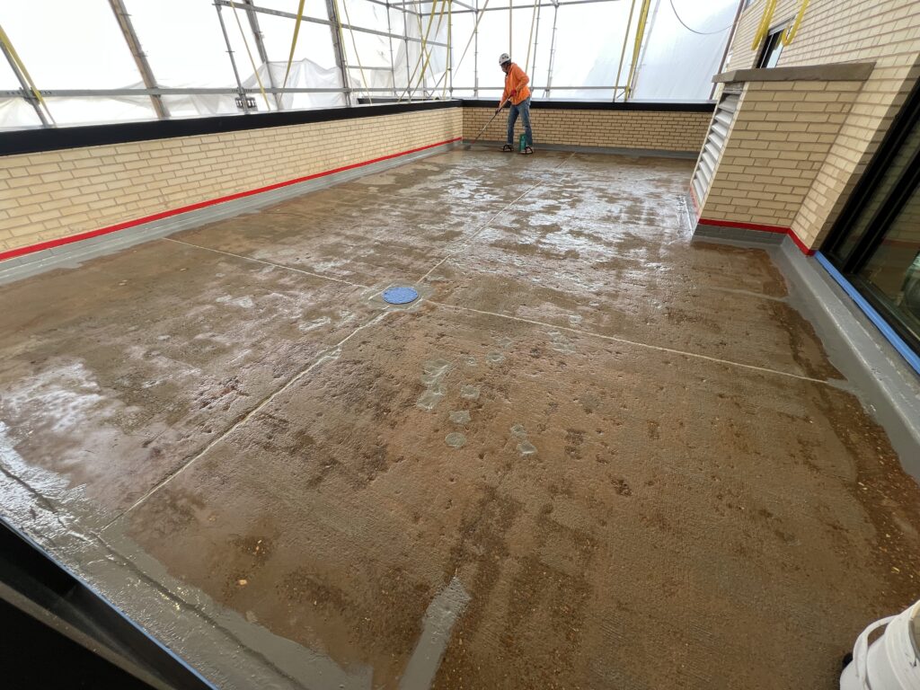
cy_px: 345
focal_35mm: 13
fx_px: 346
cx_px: 460
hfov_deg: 106.2
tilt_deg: -35.7
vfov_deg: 89.9
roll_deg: +0.3
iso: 50
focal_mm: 1.57
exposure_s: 1/99
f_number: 1.8
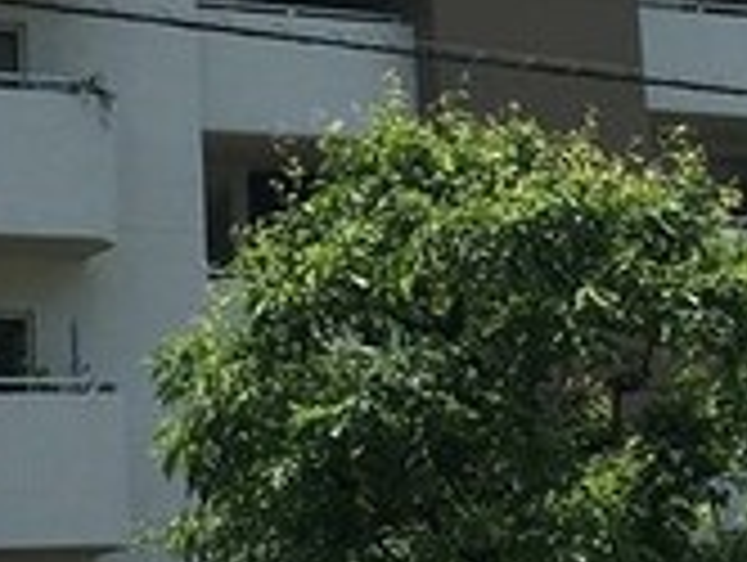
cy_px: 13
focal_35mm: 125
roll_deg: +3.3
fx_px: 2701
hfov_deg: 15.7
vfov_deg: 11.8
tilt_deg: +14.4
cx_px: 398
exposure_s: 1/2198
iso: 25
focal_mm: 4.15
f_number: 2.2
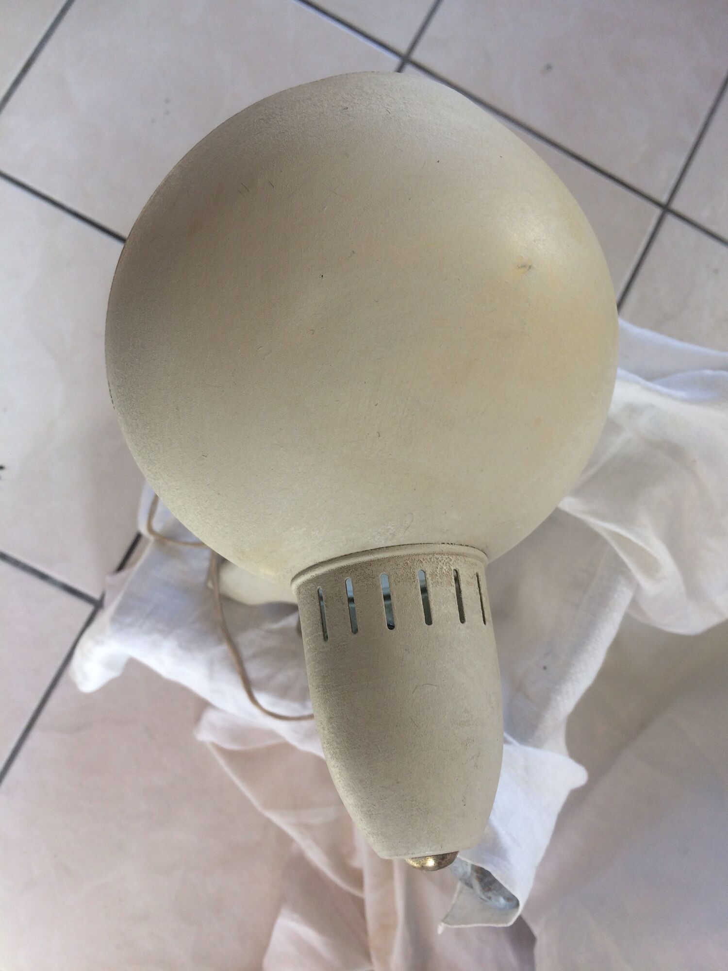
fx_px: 813
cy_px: 486
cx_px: 364
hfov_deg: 48.2
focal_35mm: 29
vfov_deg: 61.7
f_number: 2.2
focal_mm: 4.15
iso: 40
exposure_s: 1/100
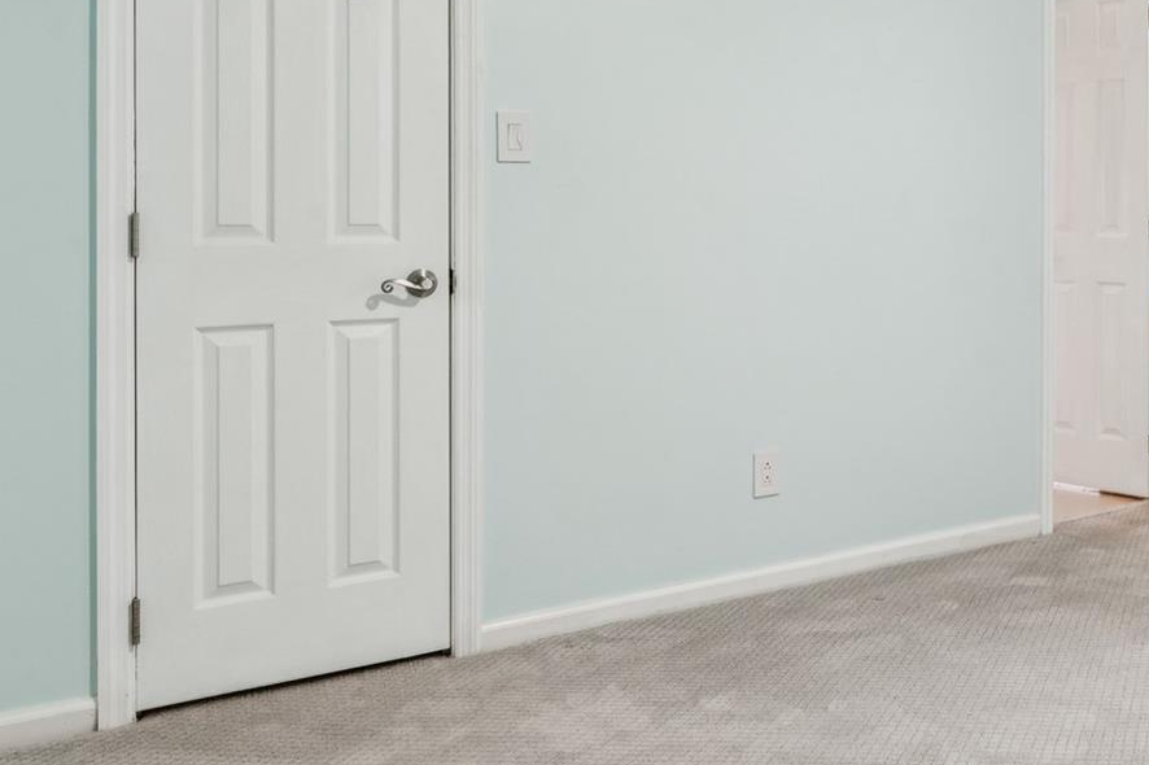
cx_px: 1079
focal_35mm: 38
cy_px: 226
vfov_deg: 34.4
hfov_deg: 44.8
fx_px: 1217
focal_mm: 16.5
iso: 200
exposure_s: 1/1.25
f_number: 13
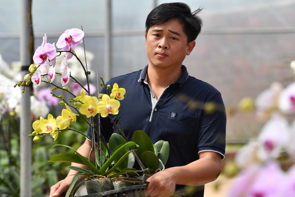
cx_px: 148
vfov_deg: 4.6
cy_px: 98
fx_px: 2459
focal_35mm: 300
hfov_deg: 6.9
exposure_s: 1/640
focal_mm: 200
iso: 400
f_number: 5.6
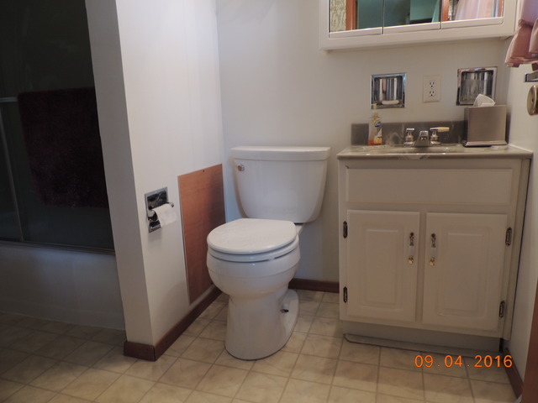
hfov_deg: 71.6
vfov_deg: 56.8
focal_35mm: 24
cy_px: 202
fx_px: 373
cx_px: 269
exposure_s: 1/30
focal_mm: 4.3
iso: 140
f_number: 3
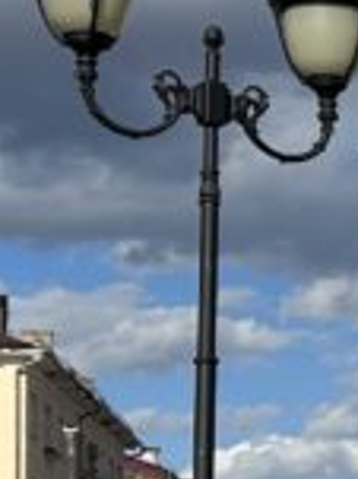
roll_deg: +1.6
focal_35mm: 176
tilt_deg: +5.1
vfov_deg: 11.1
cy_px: 495
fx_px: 2430
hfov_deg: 7.9
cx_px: 808
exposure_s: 1/7463
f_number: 1.5
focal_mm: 5.7
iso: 50
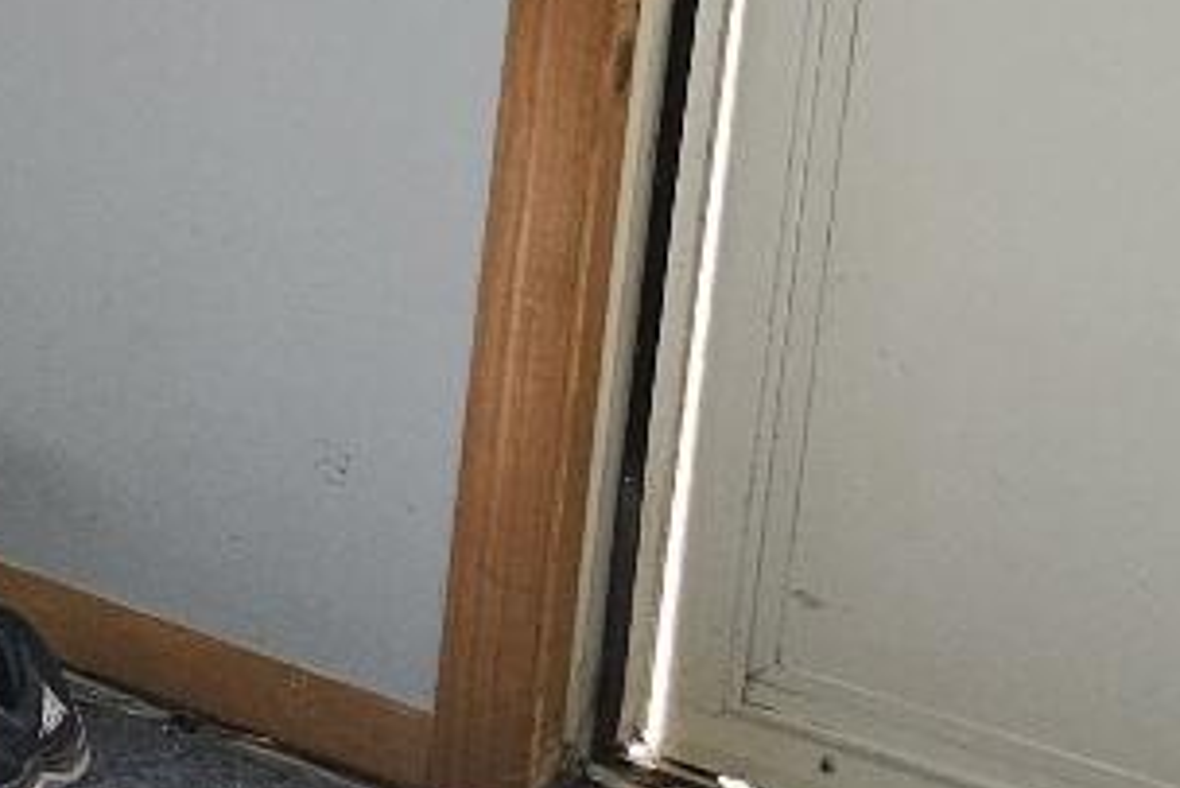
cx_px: -1735
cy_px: -493
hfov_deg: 12.4
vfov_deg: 10.4
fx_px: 4132
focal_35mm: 126
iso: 200
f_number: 1.7
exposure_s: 1/120
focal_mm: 6.3
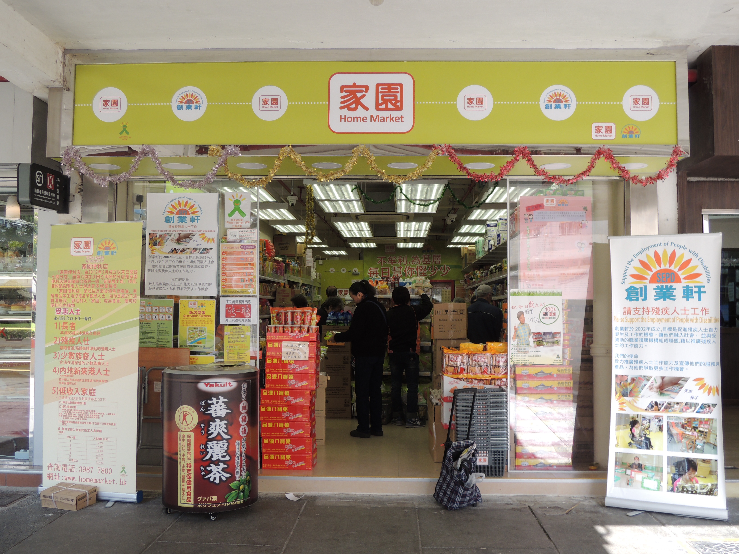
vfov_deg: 40.7
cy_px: 277
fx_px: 747
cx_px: 370
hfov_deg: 52.6
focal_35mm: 35
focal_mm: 6.3
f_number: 3.2
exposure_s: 1/160
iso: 100
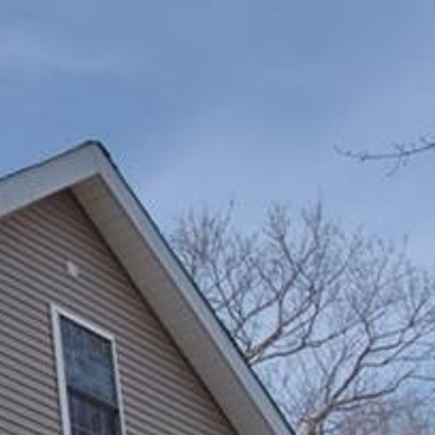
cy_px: 518
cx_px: -284
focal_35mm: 115
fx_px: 1635
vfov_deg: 14.7
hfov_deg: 13.9
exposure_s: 1/160
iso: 100
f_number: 11
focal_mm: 18
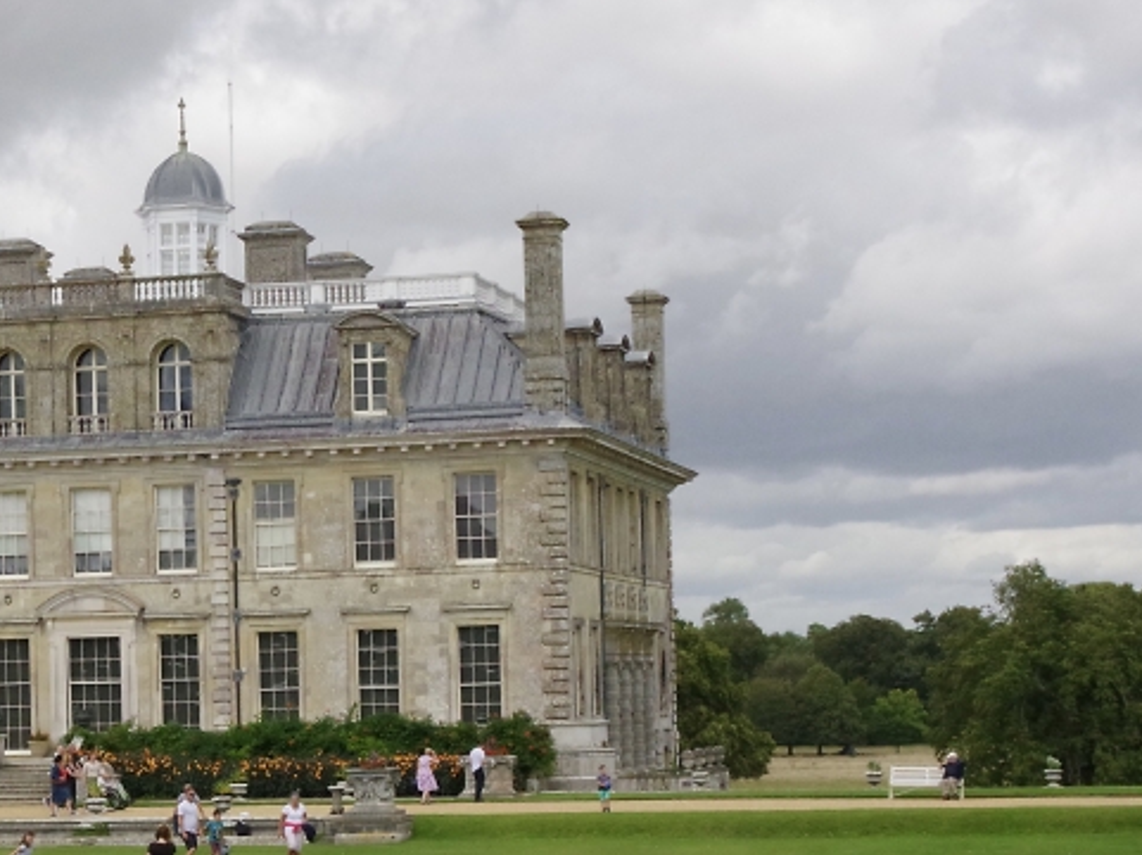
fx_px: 3231
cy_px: 582
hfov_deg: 19.8
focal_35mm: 98
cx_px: 178
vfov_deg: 15.0
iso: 3200
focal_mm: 33
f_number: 11
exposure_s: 1/2500
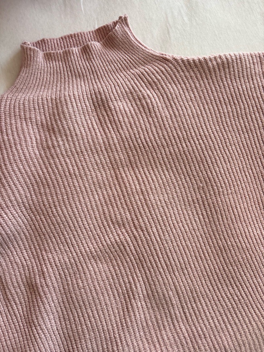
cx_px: 132
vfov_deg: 67.3
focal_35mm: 26
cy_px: 176
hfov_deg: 53.1
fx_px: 264
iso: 80
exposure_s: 1/121
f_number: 1.6
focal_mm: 5.96
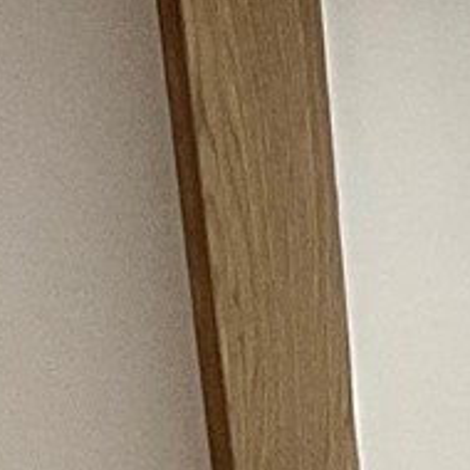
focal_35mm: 259
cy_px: 571
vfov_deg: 6.7
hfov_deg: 5.3
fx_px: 3979
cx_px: 2357
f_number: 1.8
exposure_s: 1/60
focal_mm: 3
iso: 100
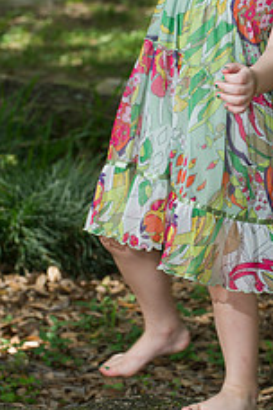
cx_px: 236
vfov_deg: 10.2
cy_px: 128
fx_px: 2286
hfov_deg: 6.8
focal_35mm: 201
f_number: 5.6
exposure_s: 1/125
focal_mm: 102
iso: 200
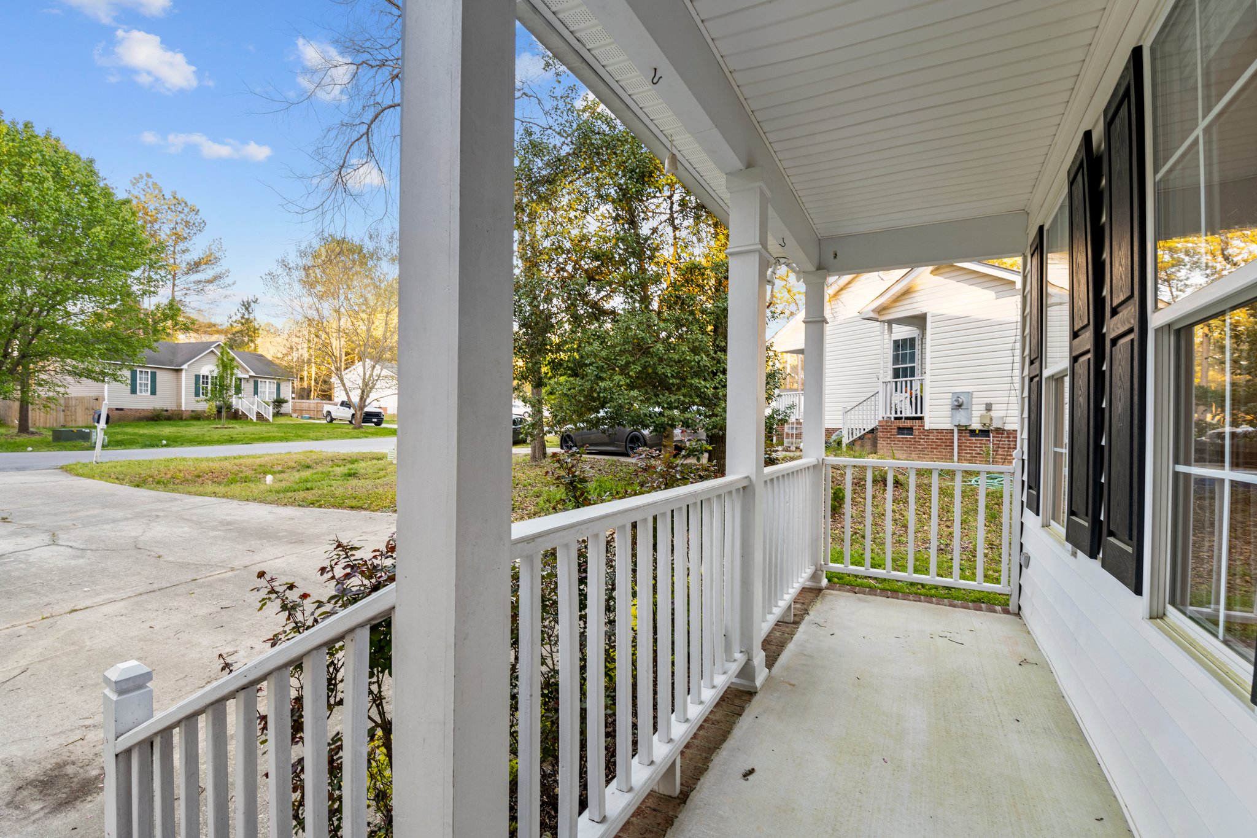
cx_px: 628
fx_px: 524
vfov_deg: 77.3
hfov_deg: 100.4
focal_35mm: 15
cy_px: 419
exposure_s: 1/6
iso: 400
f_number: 7.1
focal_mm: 15
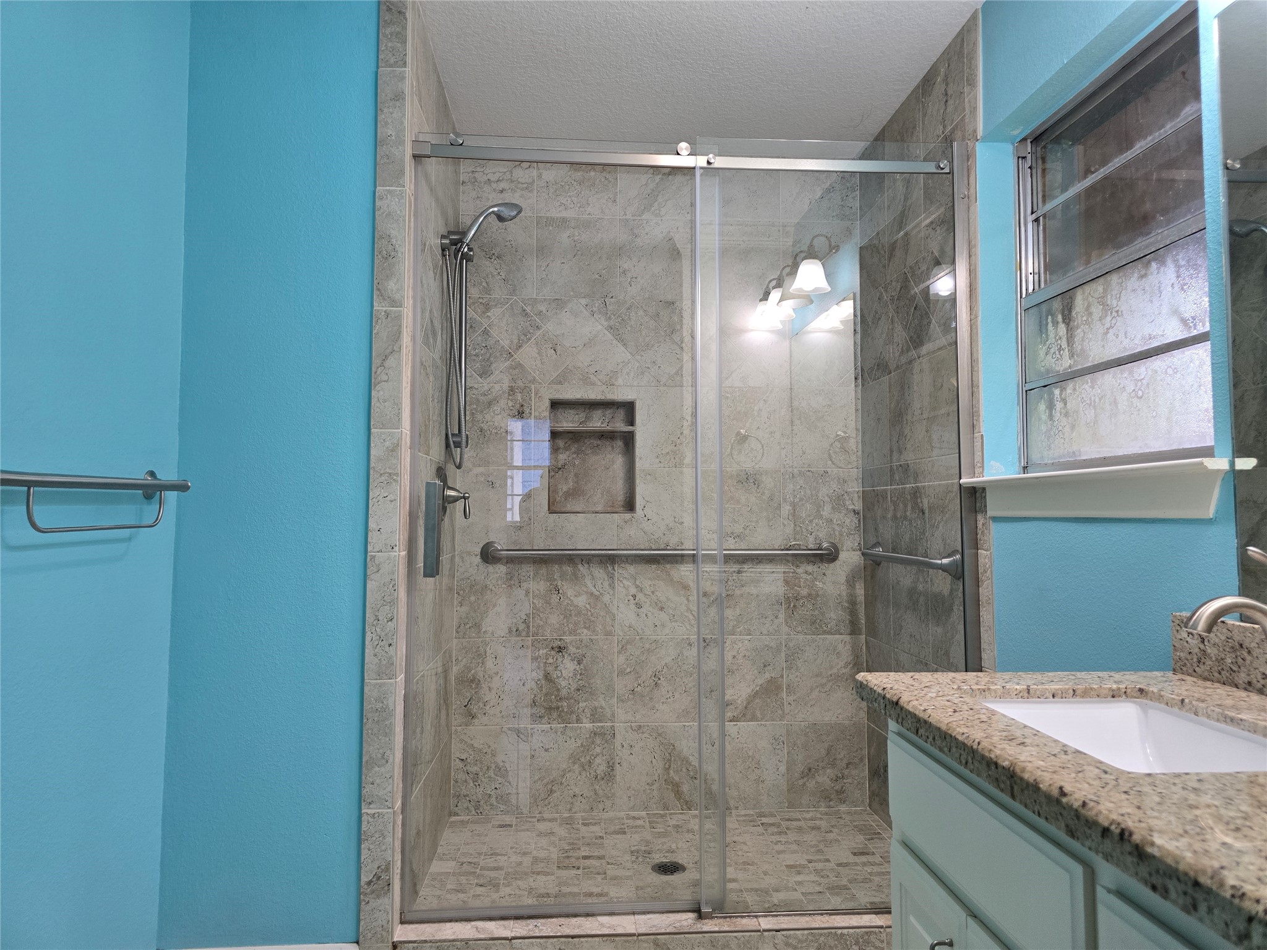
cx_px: 634
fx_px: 842
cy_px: 475
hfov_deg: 73.9
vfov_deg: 58.9
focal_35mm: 23
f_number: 1.7
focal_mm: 6.3
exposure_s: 1/120
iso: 200
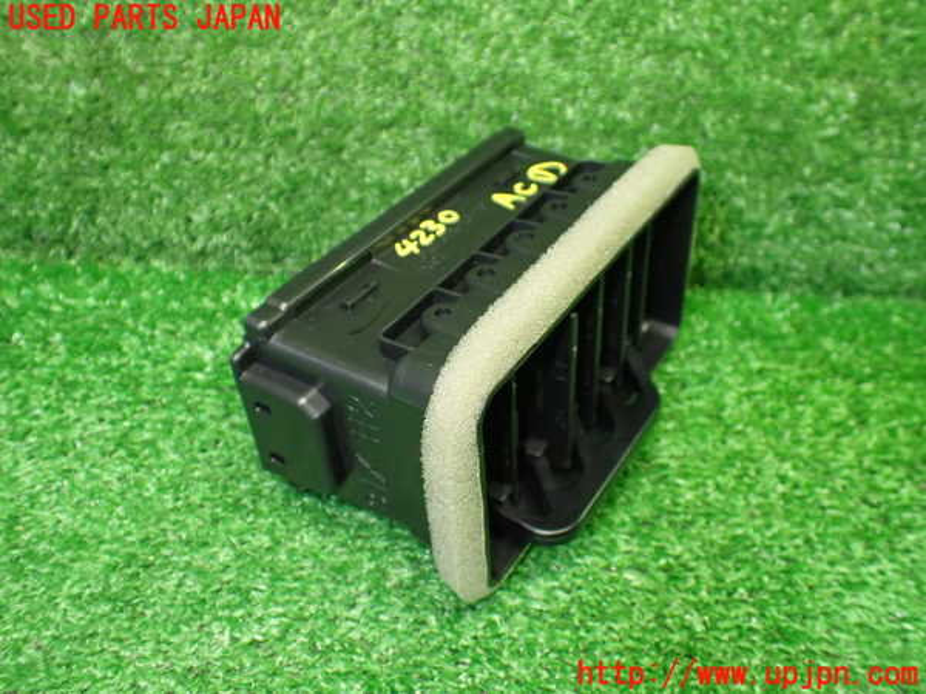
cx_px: 463
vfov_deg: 46.8
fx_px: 803
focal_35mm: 30
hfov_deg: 60.0
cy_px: 347
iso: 800
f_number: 2.3
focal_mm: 5.4
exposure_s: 1/100
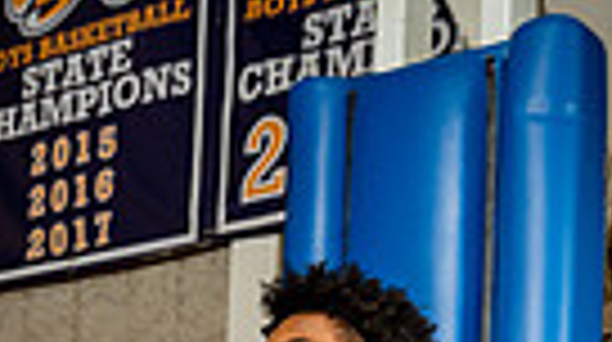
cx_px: 194
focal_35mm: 118
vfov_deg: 8.9
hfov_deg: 18.1
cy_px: 922
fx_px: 1912
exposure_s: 1/250
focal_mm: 34
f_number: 4.5
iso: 400
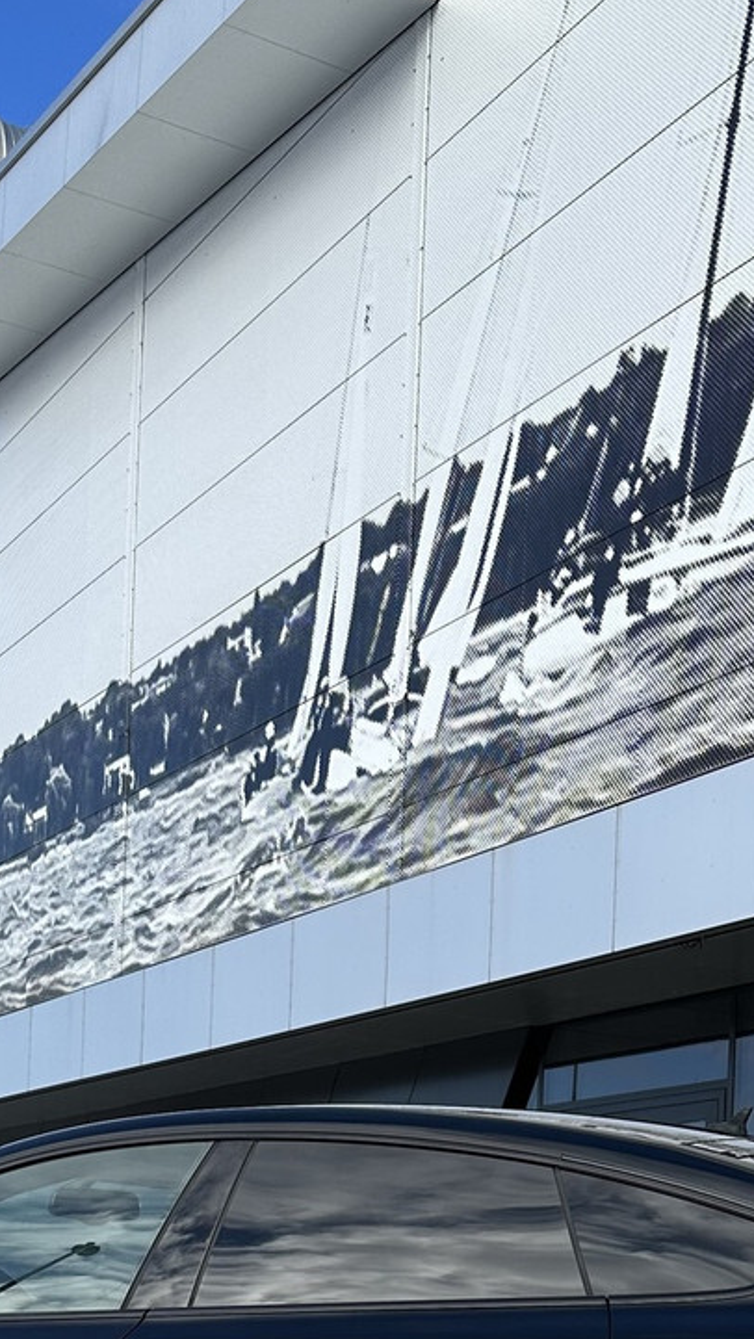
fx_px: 2060
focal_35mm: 58
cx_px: 364
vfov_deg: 33.5
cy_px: 1283
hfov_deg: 20.7
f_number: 1.78
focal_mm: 6.86
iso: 80
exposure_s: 1/3472
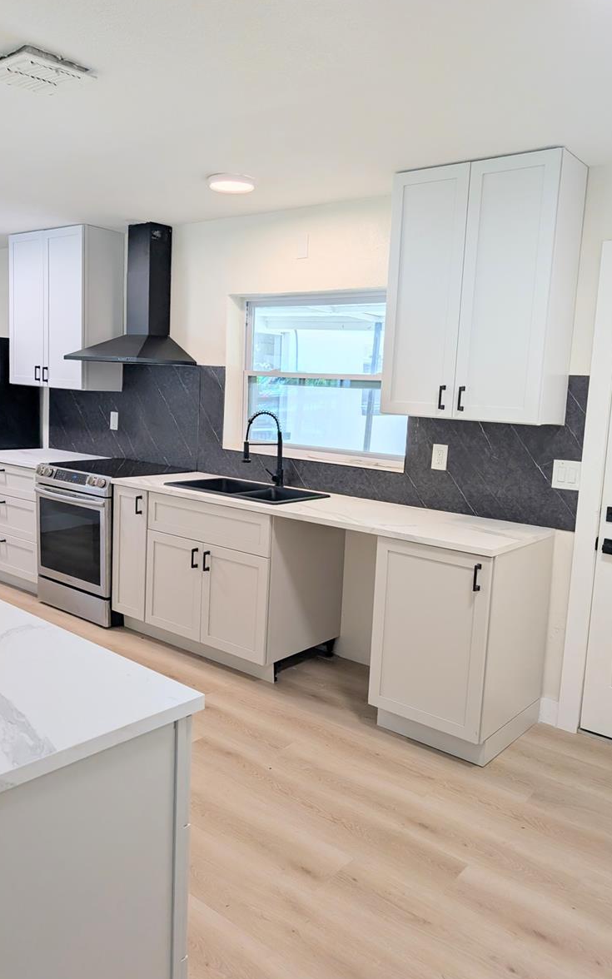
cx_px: 341
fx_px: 694
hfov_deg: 47.5
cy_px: 490
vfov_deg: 70.4
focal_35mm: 26
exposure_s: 1/495
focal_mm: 6.9
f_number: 1.68
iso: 24
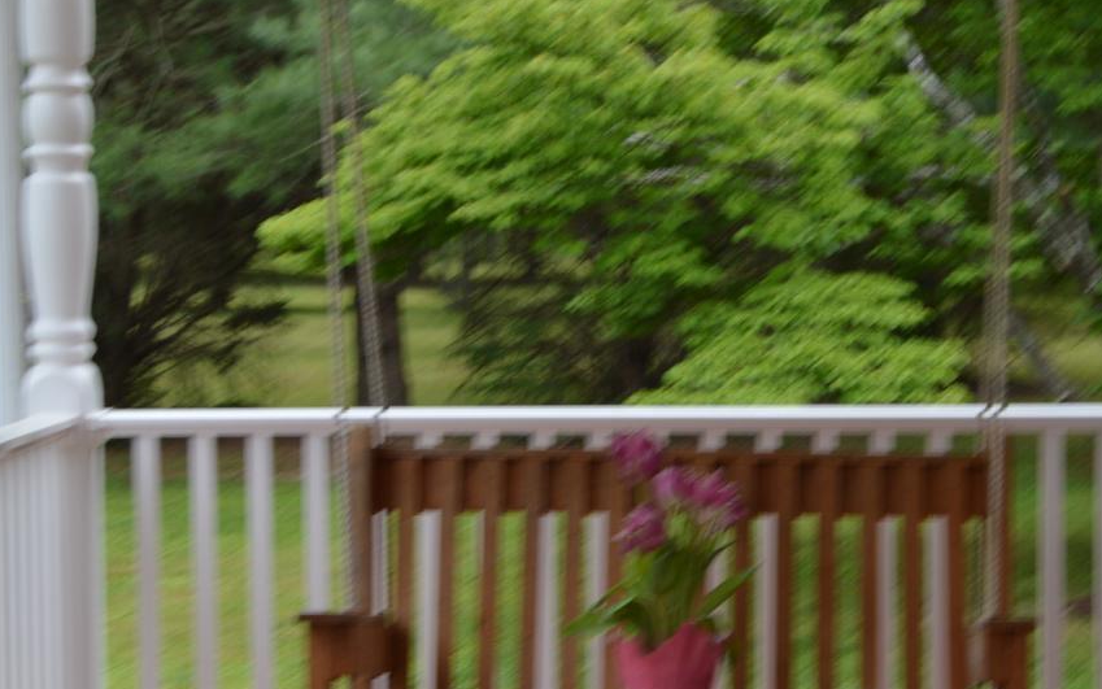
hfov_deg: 18.2
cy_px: 439
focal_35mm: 114
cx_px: 736
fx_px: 3431
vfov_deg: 11.5
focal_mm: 31
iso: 100
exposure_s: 1/125
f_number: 6.3
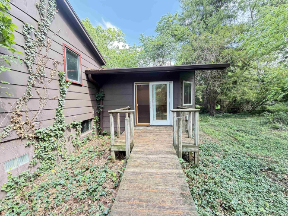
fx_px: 116
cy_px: 108
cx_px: 144
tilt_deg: -1.6
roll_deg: +2.6
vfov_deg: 85.7
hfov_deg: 102.1
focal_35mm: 14
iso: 320
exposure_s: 1/121
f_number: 2.2
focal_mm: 2.22
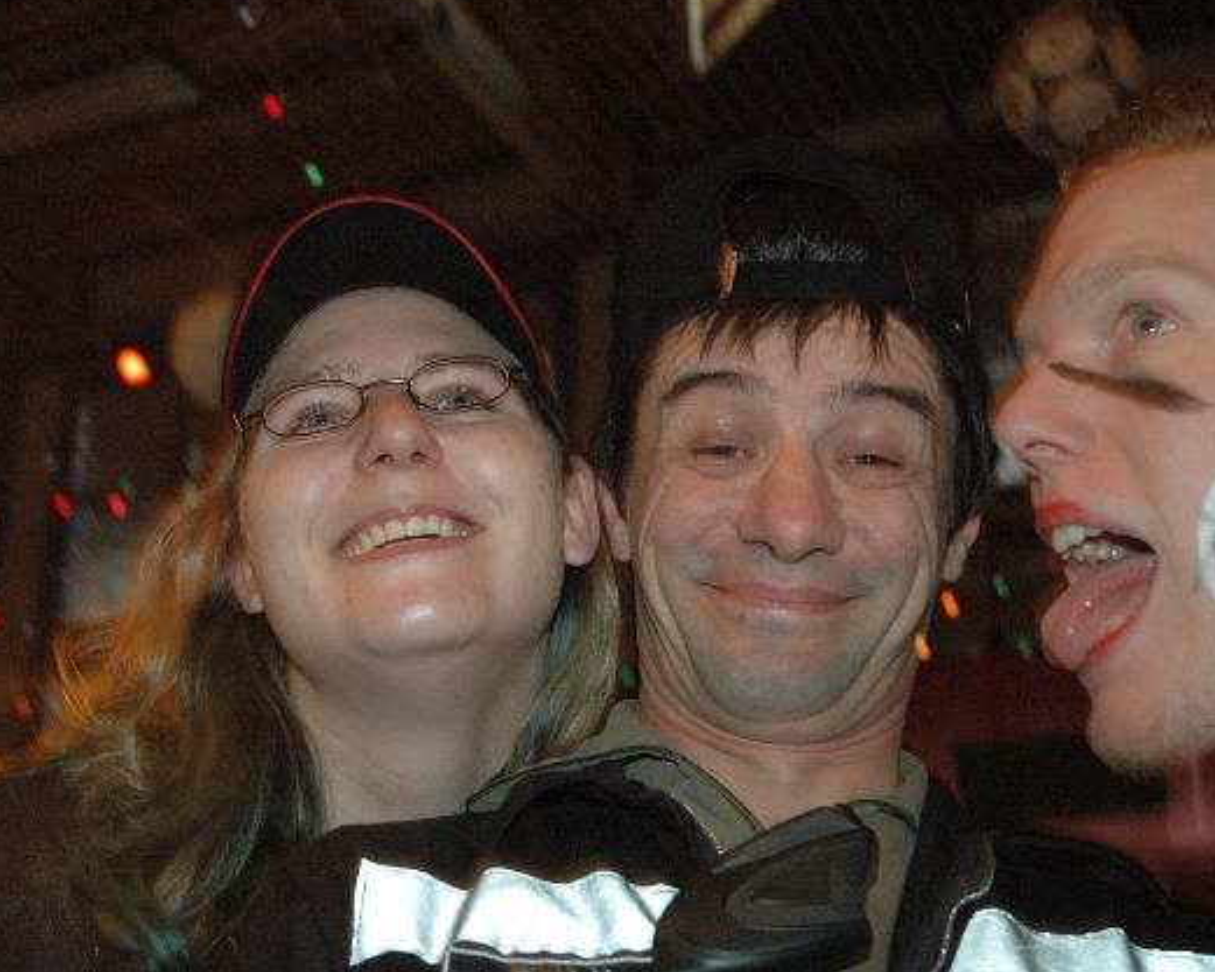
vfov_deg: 28.3
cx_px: 511
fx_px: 1927
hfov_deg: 34.9
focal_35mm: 54
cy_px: 480
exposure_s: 1/60
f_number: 5
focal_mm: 31
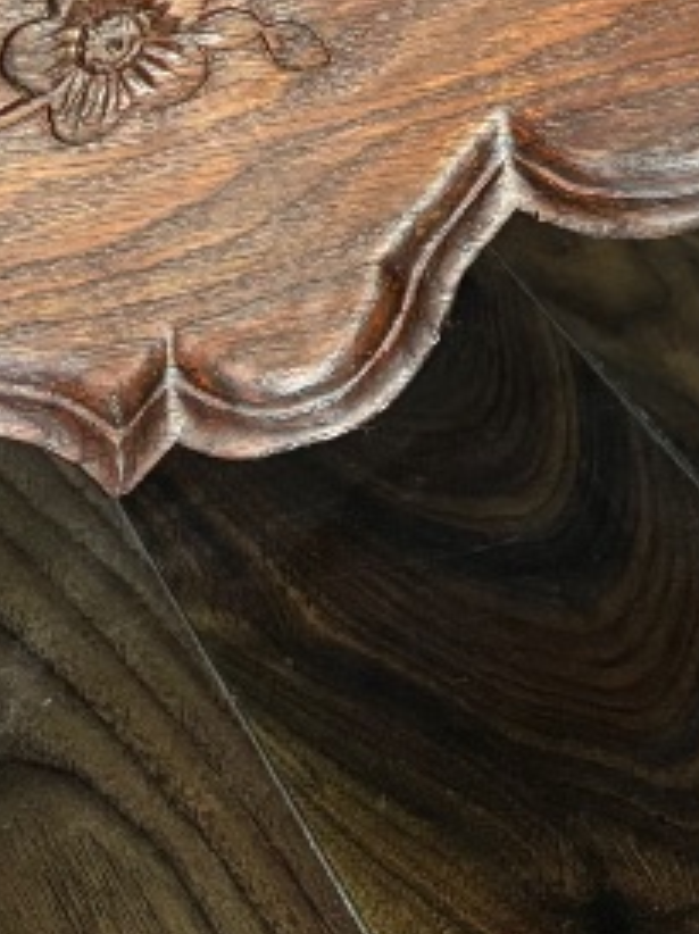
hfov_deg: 12.6
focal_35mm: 114
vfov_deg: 14.7
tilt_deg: -12.0
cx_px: 914
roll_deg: -3.7
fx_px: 3074
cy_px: -852
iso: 250
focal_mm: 5.96
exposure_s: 1/60
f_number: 1.6
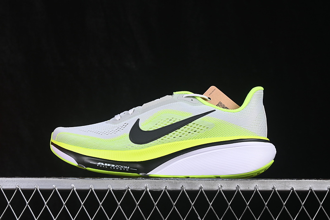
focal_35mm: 75
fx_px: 687
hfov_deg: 27.0
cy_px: 110
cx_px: 165
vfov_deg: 18.2
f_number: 8
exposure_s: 1/80
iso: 160
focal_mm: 50
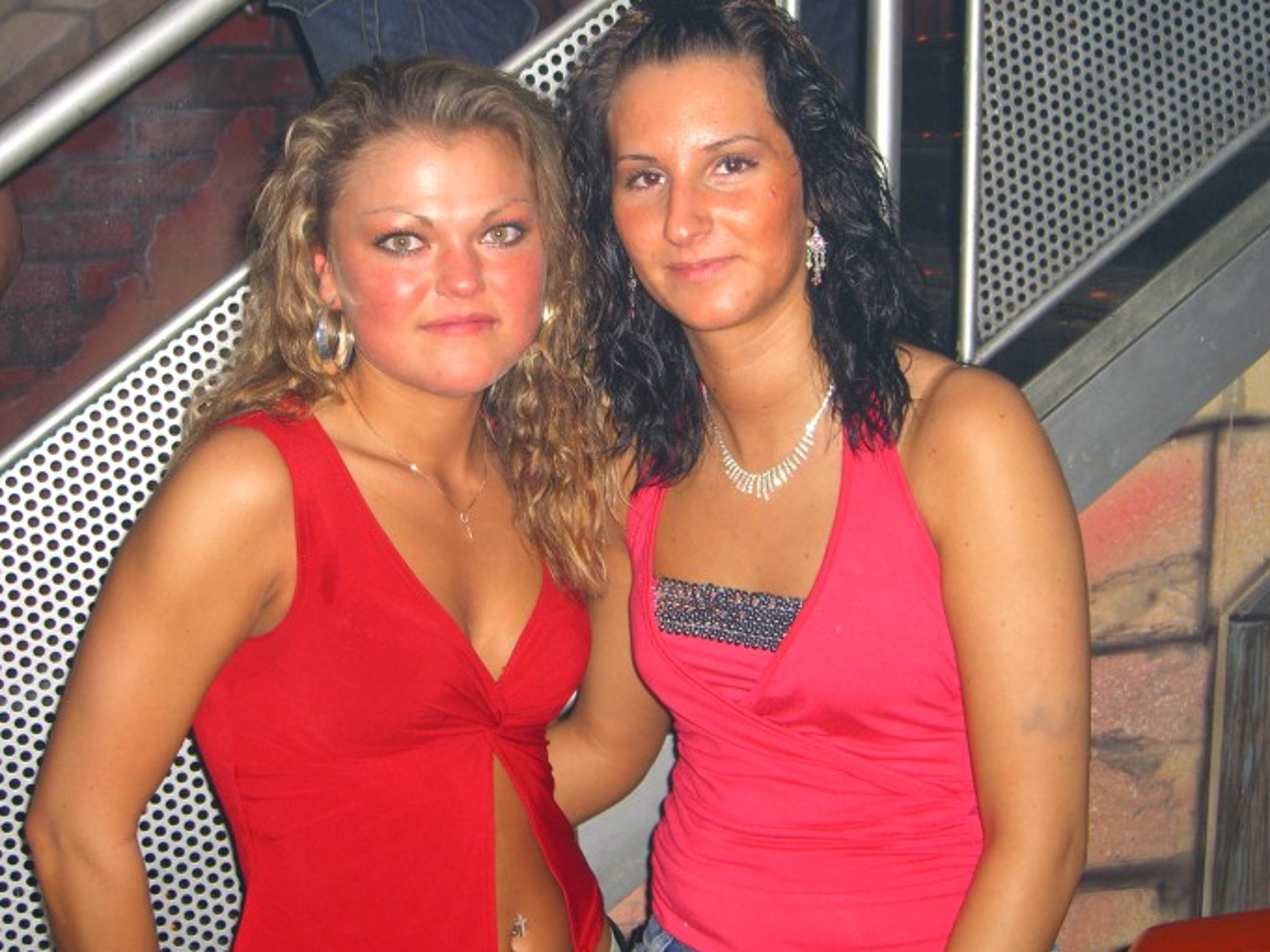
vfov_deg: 27.0
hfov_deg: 35.5
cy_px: 399
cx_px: 565
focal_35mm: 54
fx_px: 1982
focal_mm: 9.5
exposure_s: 1/60
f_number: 3.1
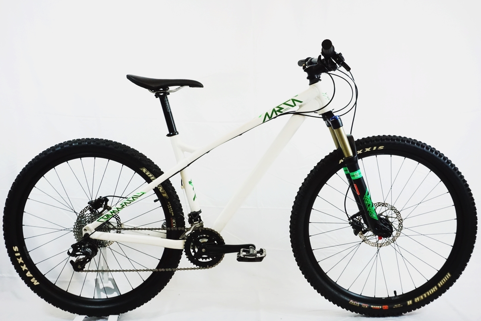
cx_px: 240
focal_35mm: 33
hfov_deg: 57.2
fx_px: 441
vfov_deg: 40.0
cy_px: 160
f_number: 13
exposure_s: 1/60
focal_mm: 22
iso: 2500
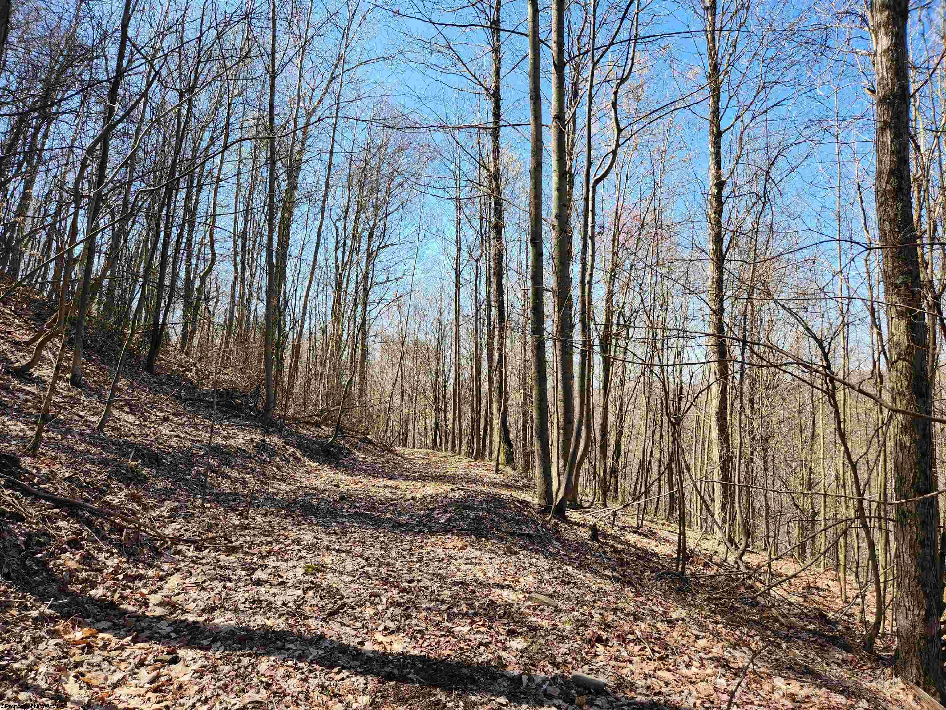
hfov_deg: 73.9
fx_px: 629
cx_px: 473
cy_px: 355
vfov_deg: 58.9
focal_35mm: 23
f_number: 1.8
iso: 20
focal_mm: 5.4
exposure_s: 1/489
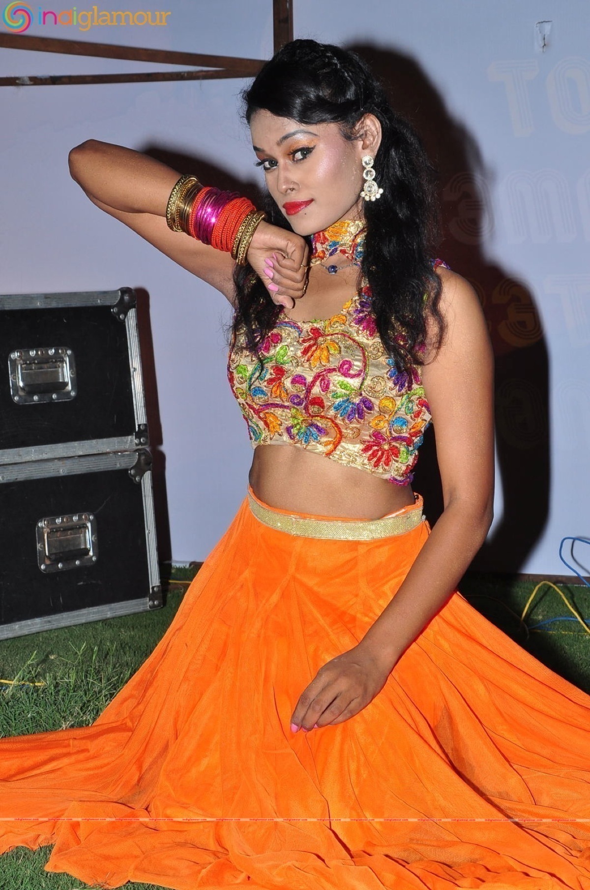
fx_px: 1923
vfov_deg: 26.0
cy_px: 445
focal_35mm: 78
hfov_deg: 17.4
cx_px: 295
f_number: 11
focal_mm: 52
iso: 400
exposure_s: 1/125
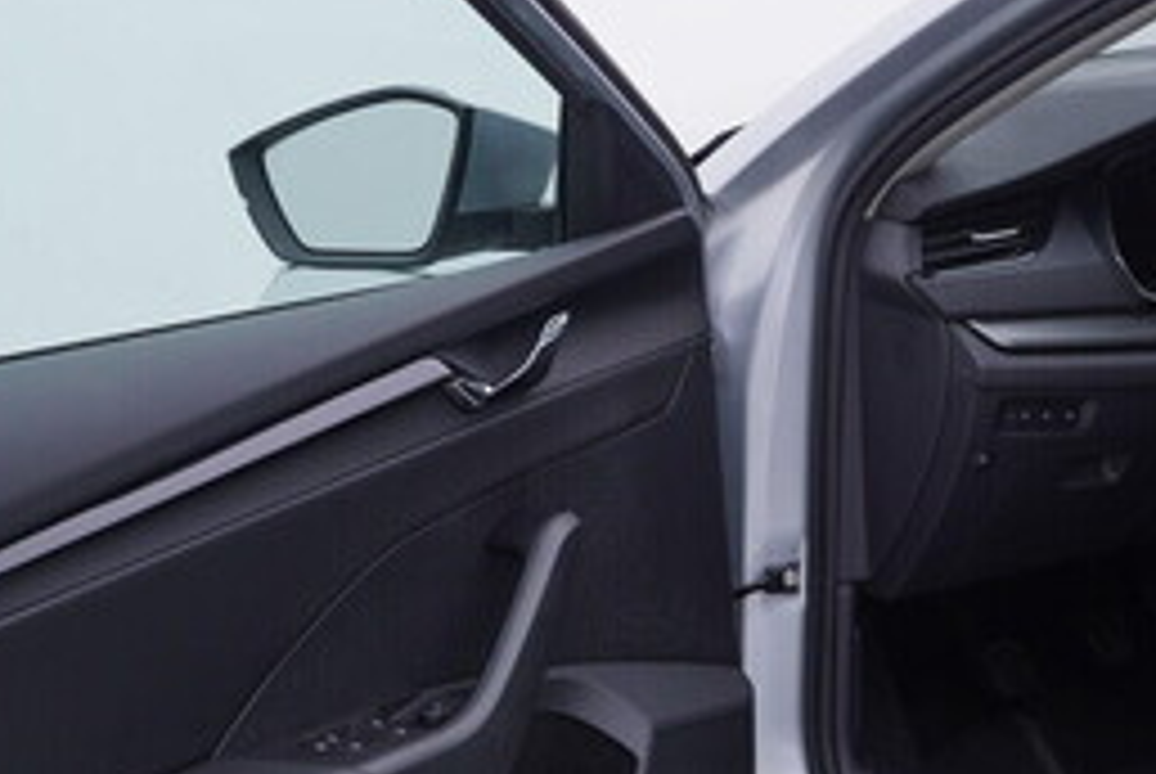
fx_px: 2475
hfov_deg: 26.3
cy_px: 434
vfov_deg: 17.8
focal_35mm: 77
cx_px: 670
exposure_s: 1/60
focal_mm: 24
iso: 125
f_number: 4
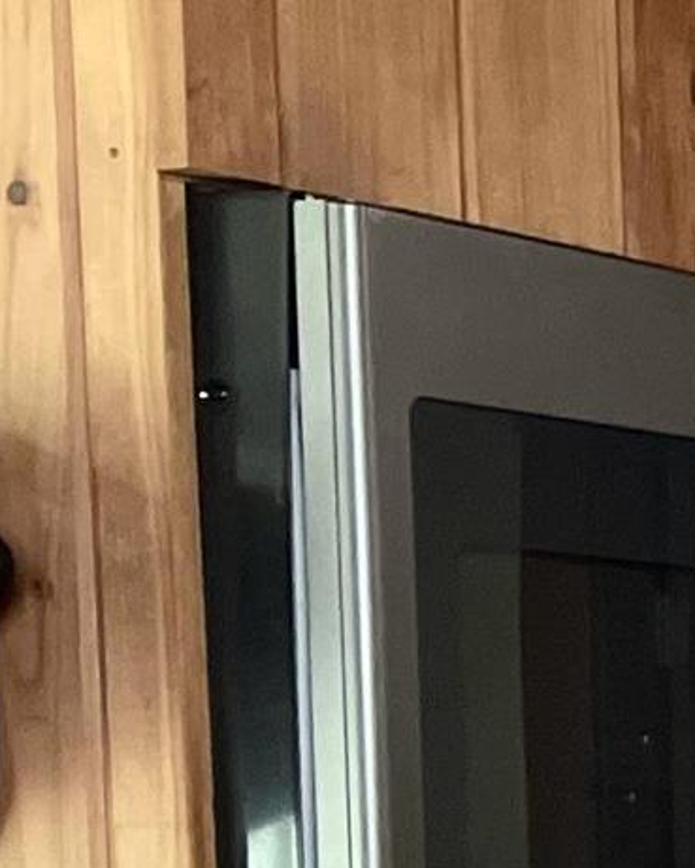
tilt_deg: -2.5
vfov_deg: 11.1
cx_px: 2633
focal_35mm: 169
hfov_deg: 7.2
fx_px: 4344
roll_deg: -0.3
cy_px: 1115
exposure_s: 1/60
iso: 250
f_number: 1.6
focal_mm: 5.1
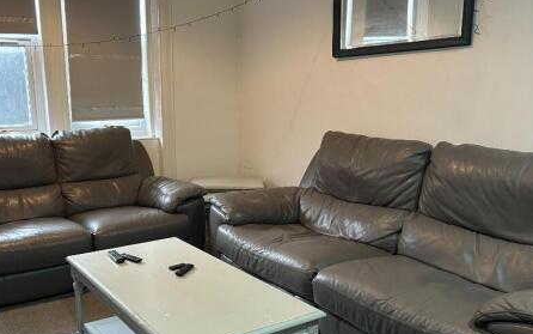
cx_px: 191
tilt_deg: -13.4
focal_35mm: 36
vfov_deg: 35.2
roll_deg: +1.6
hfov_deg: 53.2
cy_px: 199
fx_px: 523
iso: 250
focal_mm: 5.7
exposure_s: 1/50
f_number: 1.5
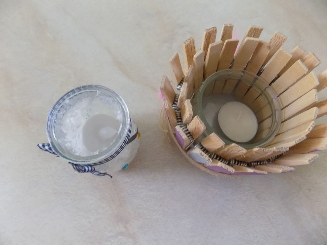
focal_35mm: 23
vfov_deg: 58.9
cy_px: 122
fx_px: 217
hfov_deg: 73.9
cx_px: 164
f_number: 3.1
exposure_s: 1/30
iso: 400
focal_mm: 4
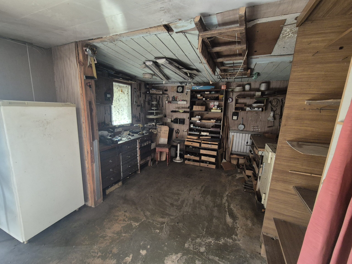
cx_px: 176
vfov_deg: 89.9
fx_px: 132
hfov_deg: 106.2
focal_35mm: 13
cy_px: 132
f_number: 2.2
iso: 1000
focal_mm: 2.2
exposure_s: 1/50
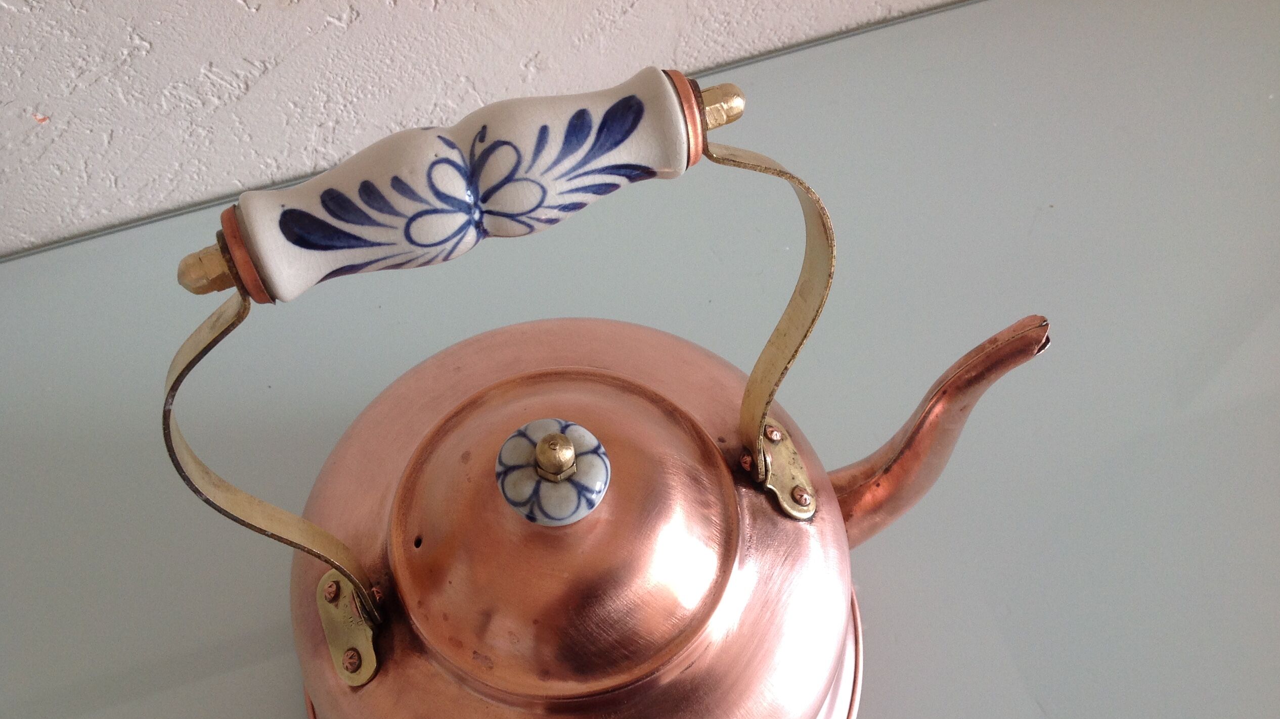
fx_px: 1324
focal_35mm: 39
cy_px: 486
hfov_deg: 51.6
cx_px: 631
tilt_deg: -69.8
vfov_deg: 30.2
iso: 64
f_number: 2.4
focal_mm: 4.28
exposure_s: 1/60
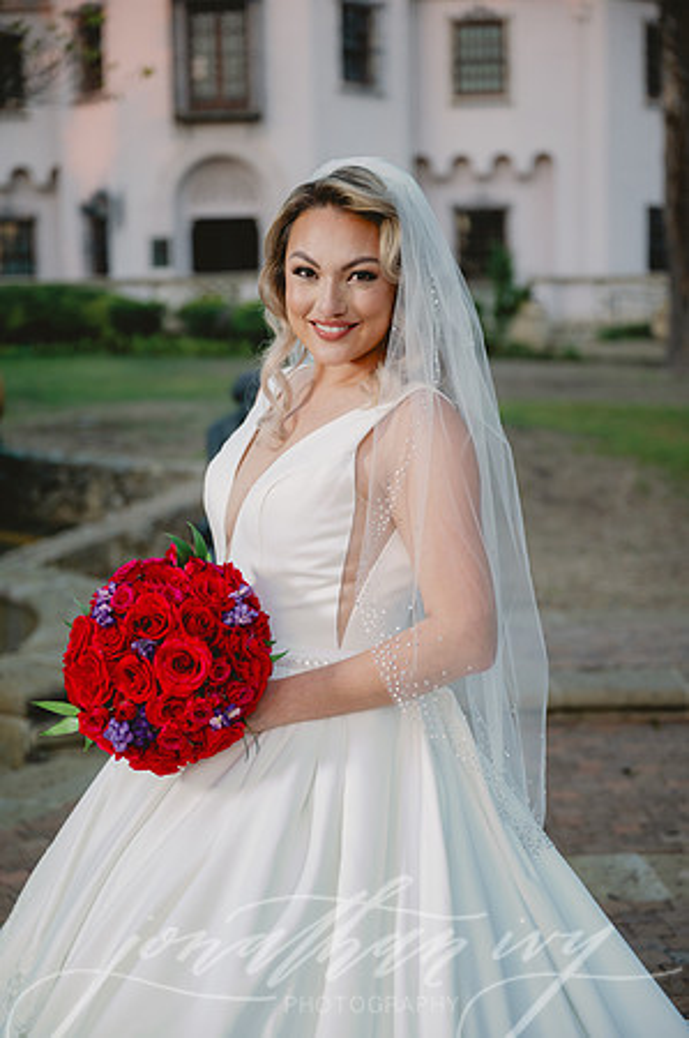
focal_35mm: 59
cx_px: 344
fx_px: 1698
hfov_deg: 22.9
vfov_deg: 34.0
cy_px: 519
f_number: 2.8
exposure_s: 1/160
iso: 160
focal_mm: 59
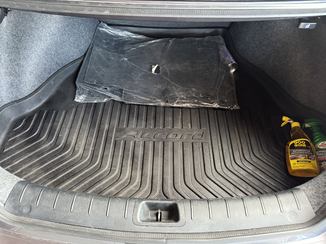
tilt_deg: -52.1
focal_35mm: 24
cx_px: 163
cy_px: 122
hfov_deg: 71.6
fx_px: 226
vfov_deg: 56.8
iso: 640
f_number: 1.78
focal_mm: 6.76
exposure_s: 1/60
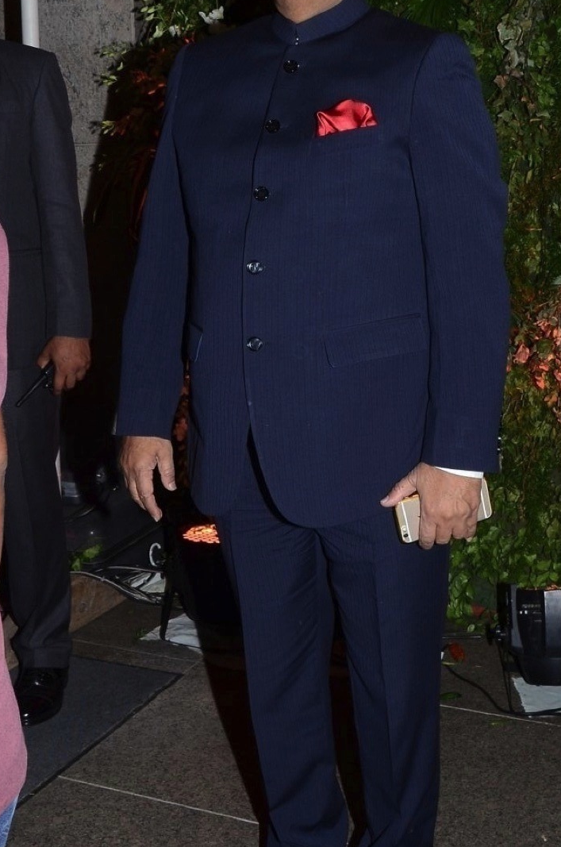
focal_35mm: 56
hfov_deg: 24.0
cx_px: 353
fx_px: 1314
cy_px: 377
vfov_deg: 35.7
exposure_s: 1/125
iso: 500
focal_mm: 22
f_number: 8
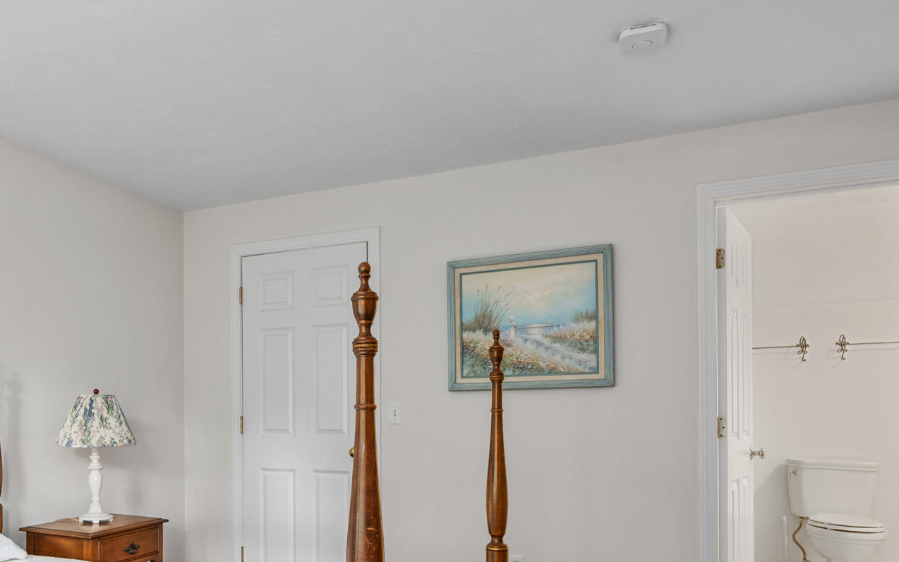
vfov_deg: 40.8
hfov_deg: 60.7
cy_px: 411
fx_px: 735
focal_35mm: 30
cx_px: 269
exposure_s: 1/1.67
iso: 320
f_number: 8
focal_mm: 15
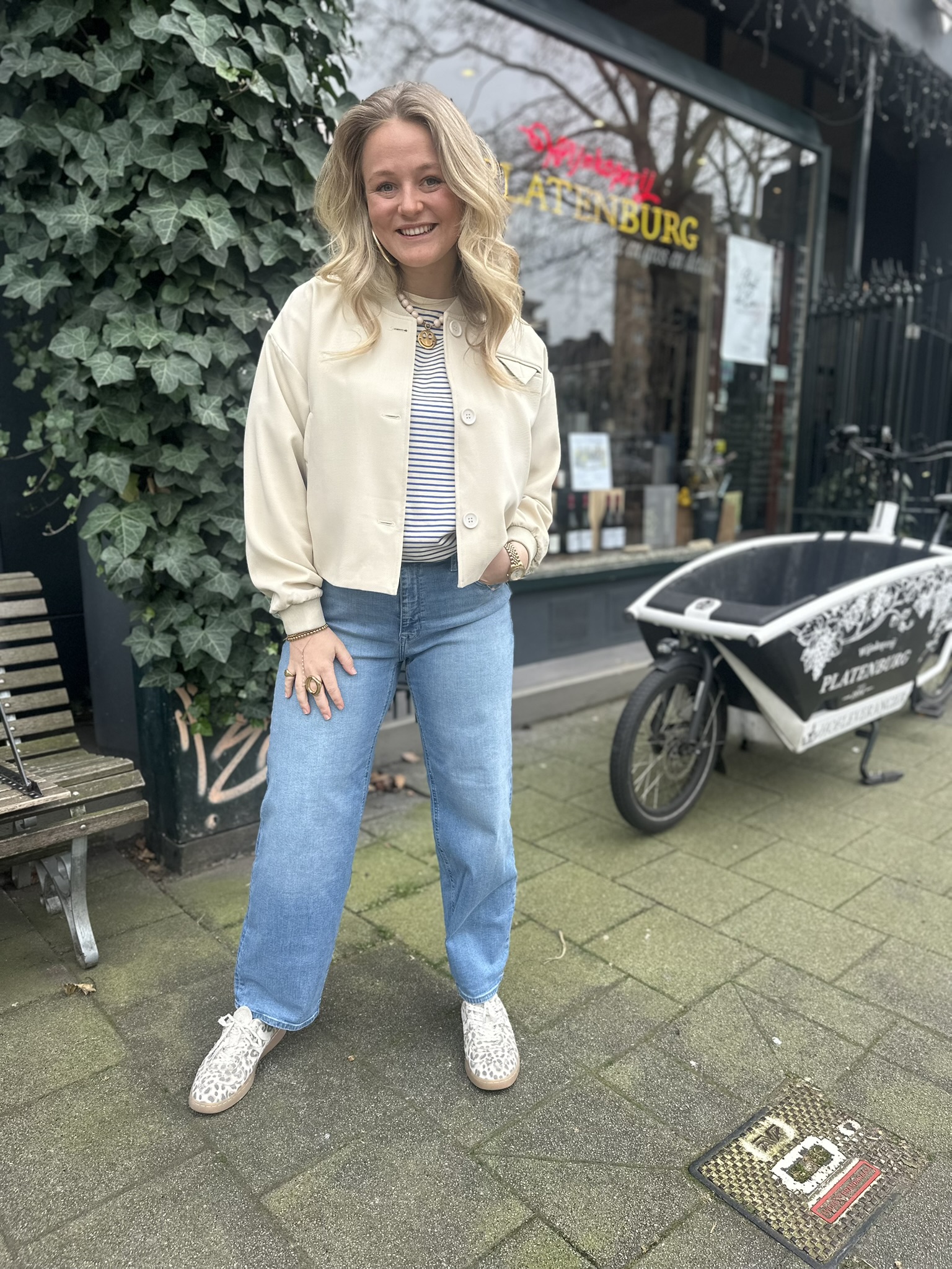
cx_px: 476
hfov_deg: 56.8
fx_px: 880
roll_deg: -0.9
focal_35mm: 24
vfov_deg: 71.6
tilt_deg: -11.2
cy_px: 634
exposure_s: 1/347
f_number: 1.78
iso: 80
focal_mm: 6.86
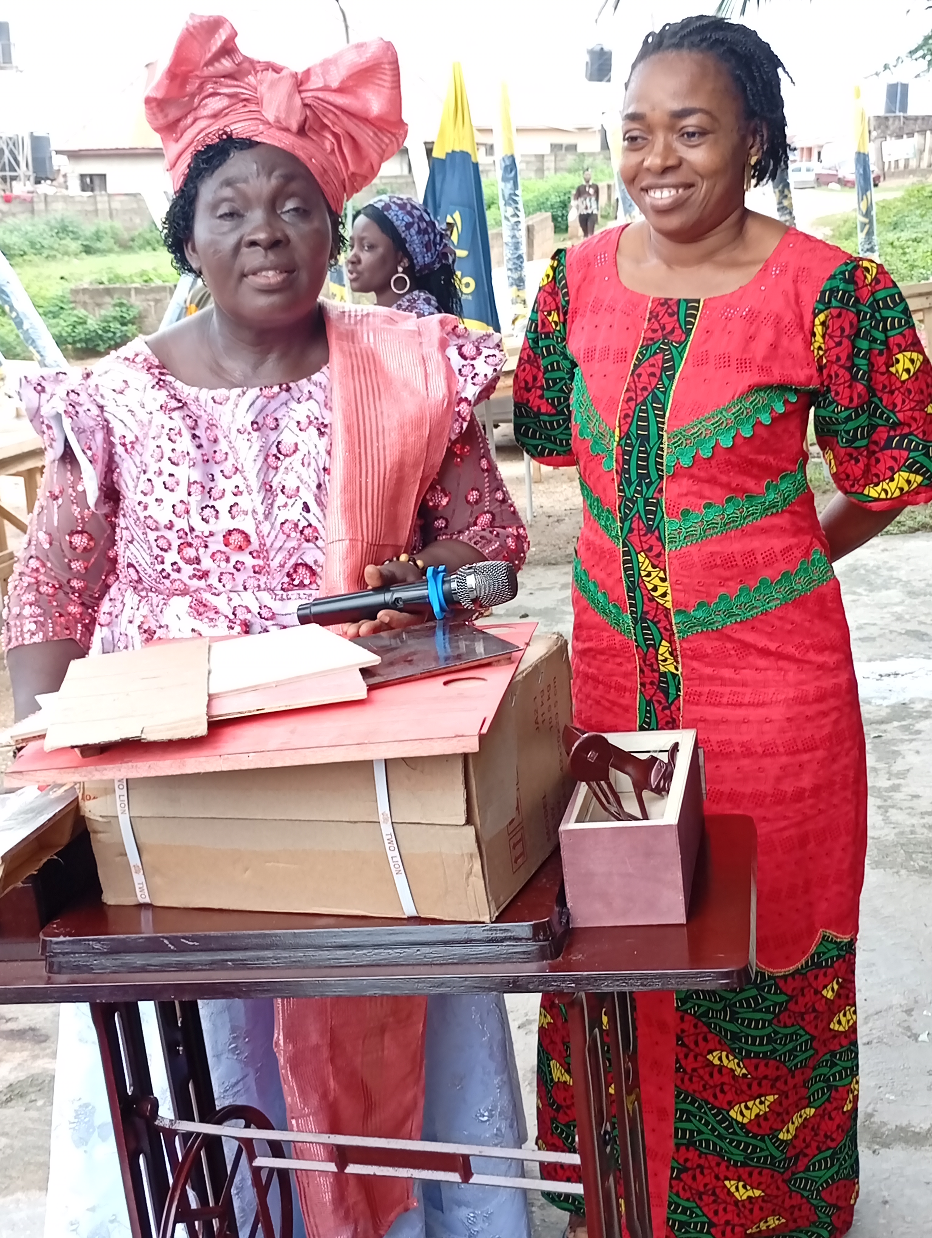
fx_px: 1719
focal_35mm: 48
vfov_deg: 39.6
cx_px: 466
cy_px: 619
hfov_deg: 30.3
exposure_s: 1/50
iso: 65
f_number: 1.8
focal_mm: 3.84
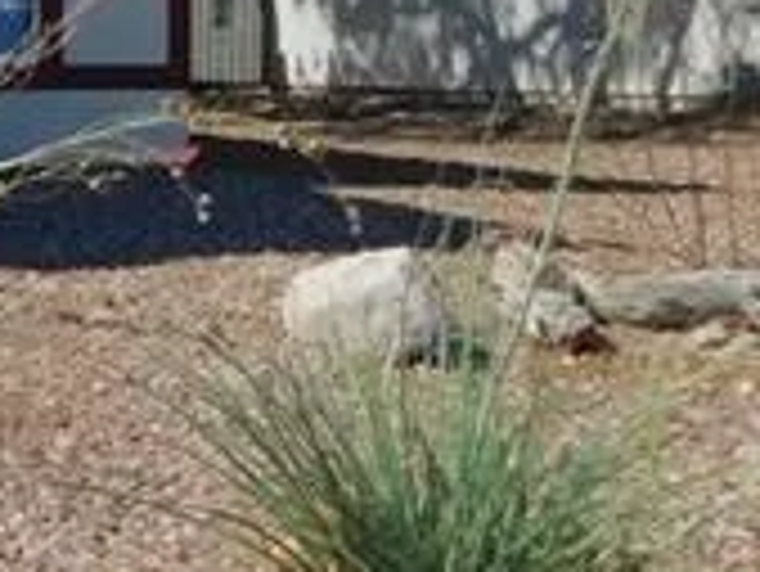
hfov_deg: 14.8
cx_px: -751
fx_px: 2395
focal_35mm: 109
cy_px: 104
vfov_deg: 13.5
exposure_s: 1/640
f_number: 6
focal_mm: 4
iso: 125
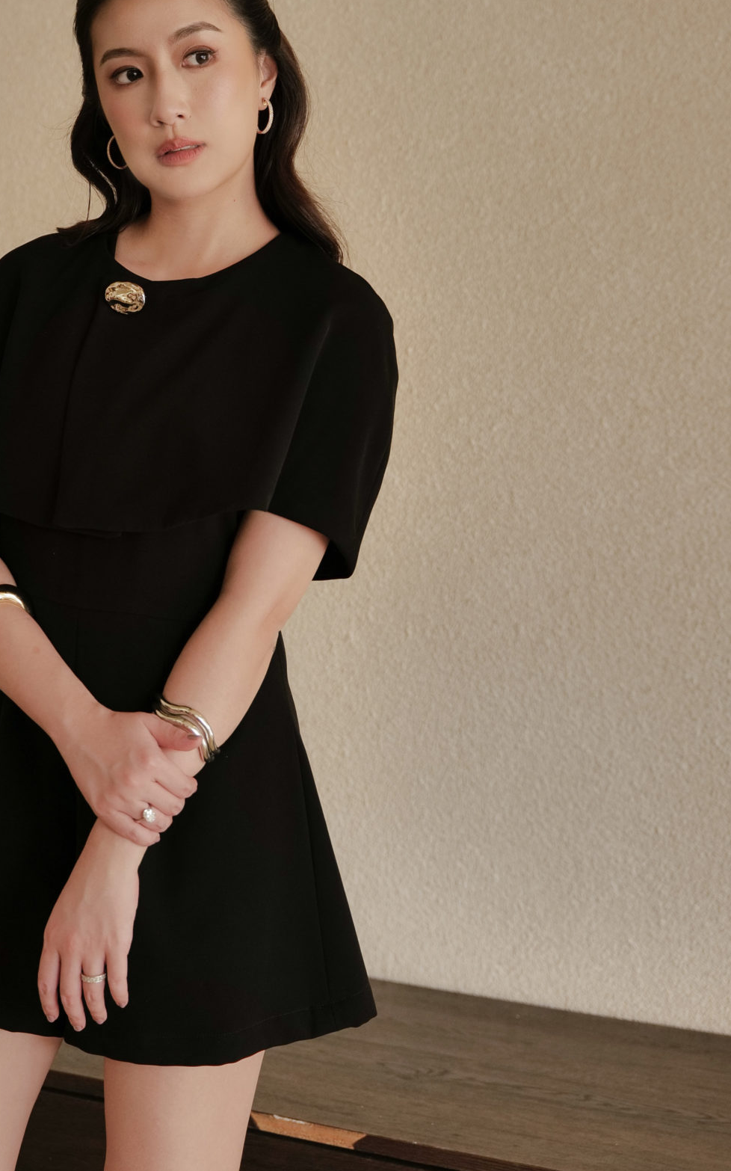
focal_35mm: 60
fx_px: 1914
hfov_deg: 21.4
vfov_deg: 33.8
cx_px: 154
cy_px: 416
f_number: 2.8
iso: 800
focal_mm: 36
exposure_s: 1/200
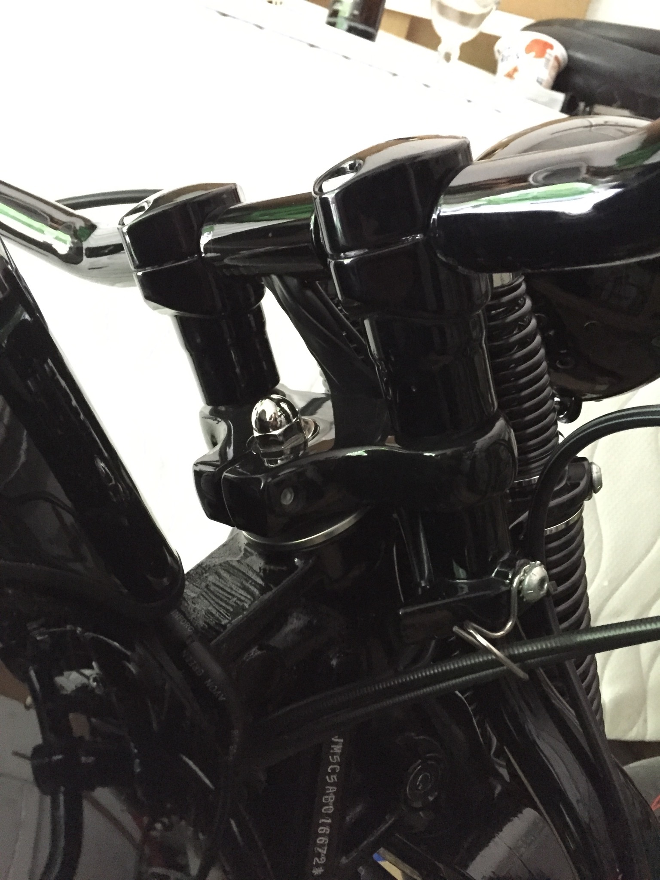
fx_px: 737
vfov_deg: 61.7
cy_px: 440
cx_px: 330
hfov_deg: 48.2
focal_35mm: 29
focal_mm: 4.15
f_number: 2.2
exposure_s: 1/17
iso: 1600
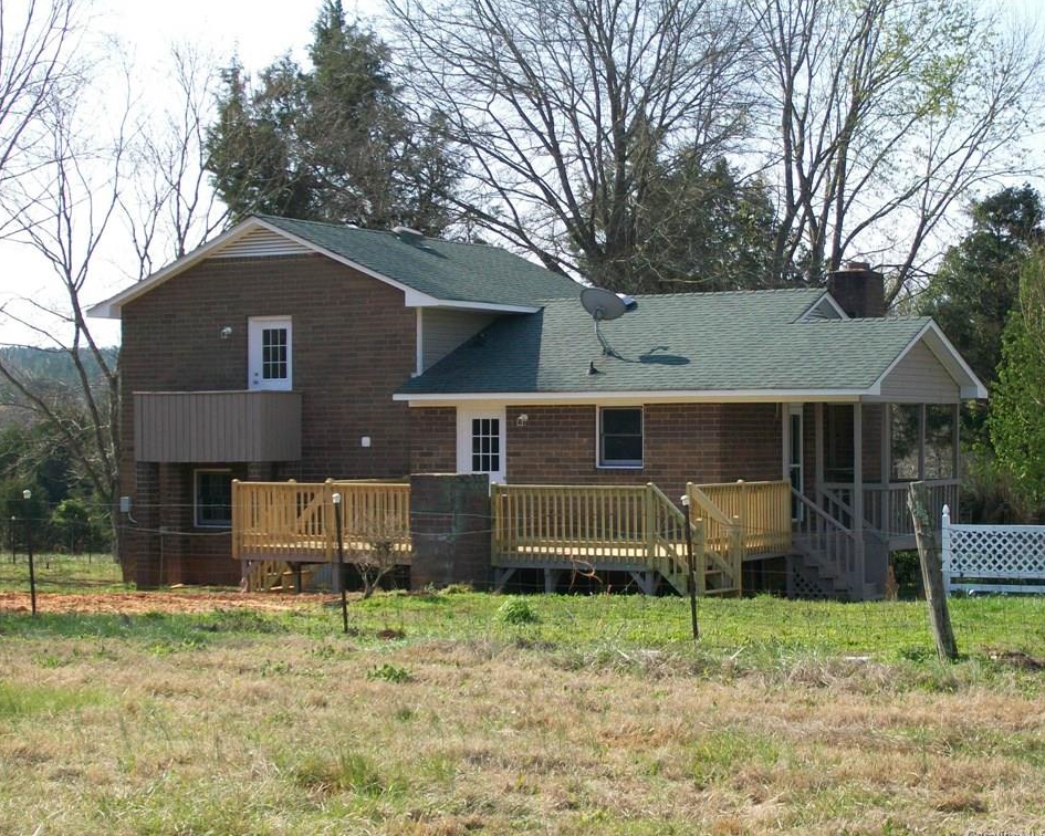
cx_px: 526
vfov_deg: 20.7
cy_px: 421
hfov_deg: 25.7
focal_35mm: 74
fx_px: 2289
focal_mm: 11.6
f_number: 3.8
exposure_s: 1/400
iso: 64
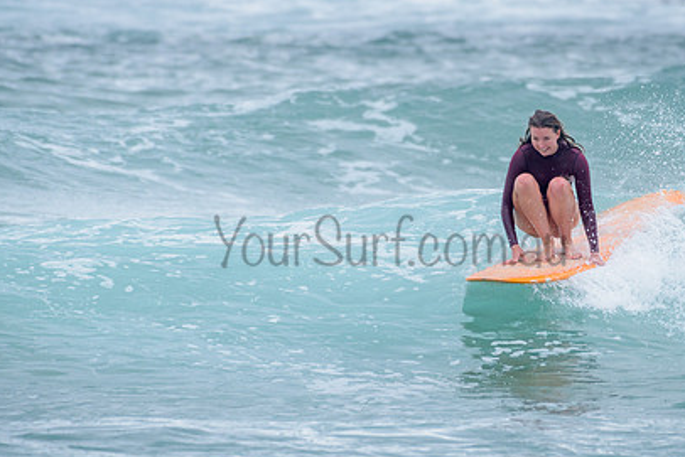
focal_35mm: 876
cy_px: 196
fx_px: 16673
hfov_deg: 2.4
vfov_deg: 1.6
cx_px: 498
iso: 720
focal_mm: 500
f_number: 5.6
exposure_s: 1/1250
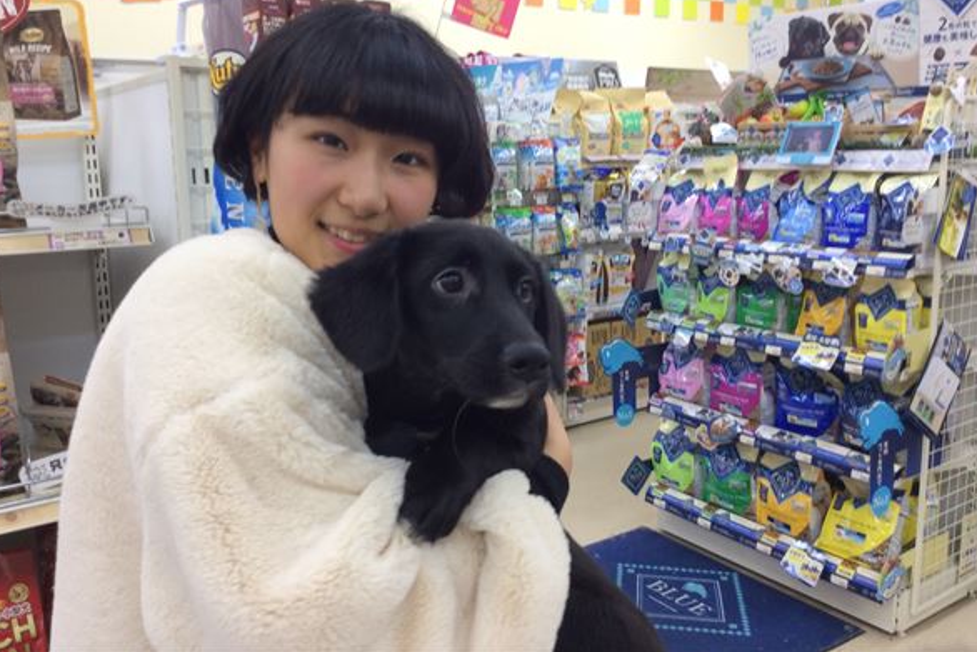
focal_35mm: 34
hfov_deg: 55.8
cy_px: 282
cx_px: 490
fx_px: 923
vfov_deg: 38.8
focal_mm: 3.3
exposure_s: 1/24
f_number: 2.4
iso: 32
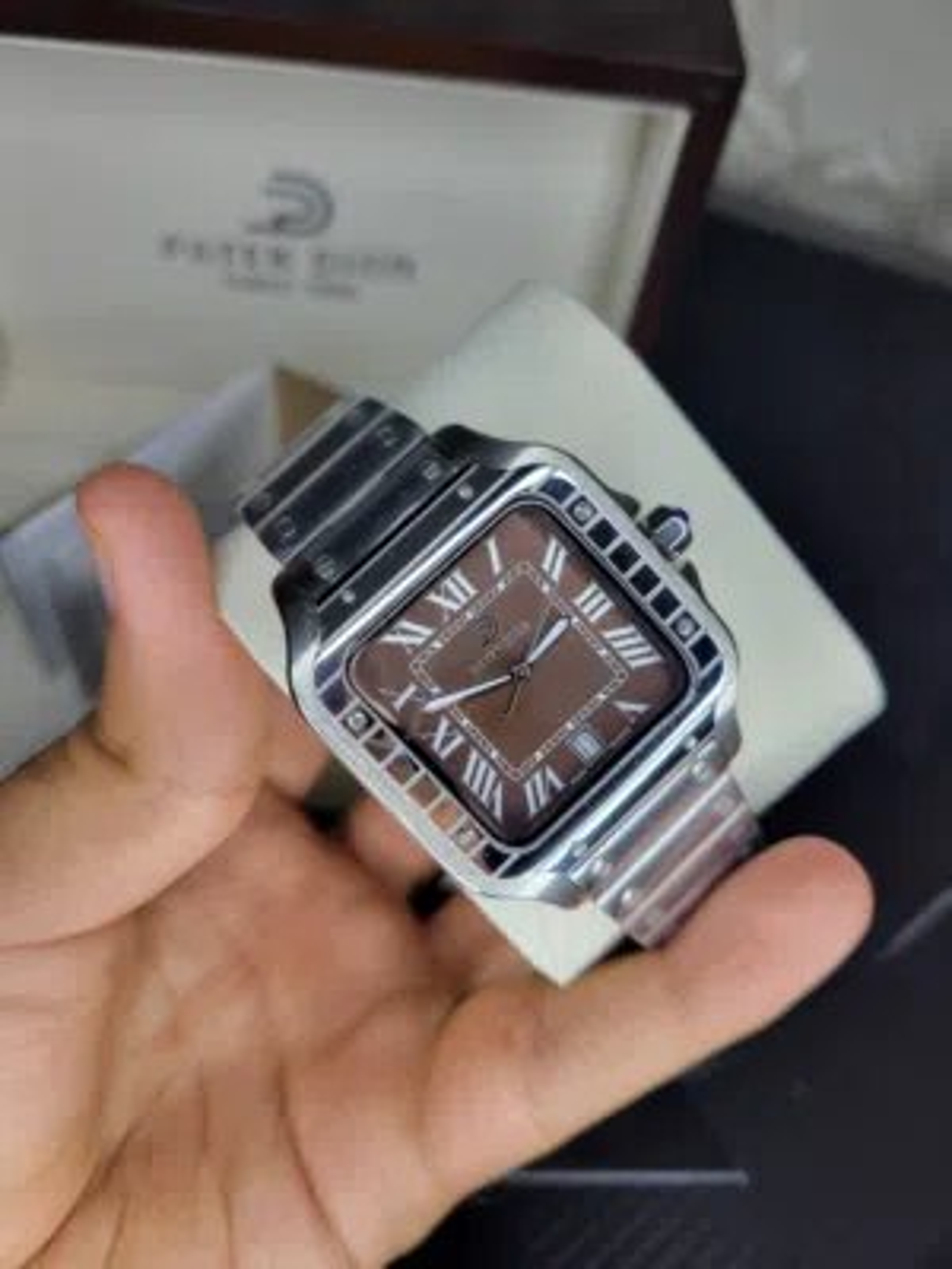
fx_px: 953
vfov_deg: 67.3
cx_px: 476
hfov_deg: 53.1
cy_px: 634
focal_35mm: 26
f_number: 1.8
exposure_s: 1/100
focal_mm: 5.4
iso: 64
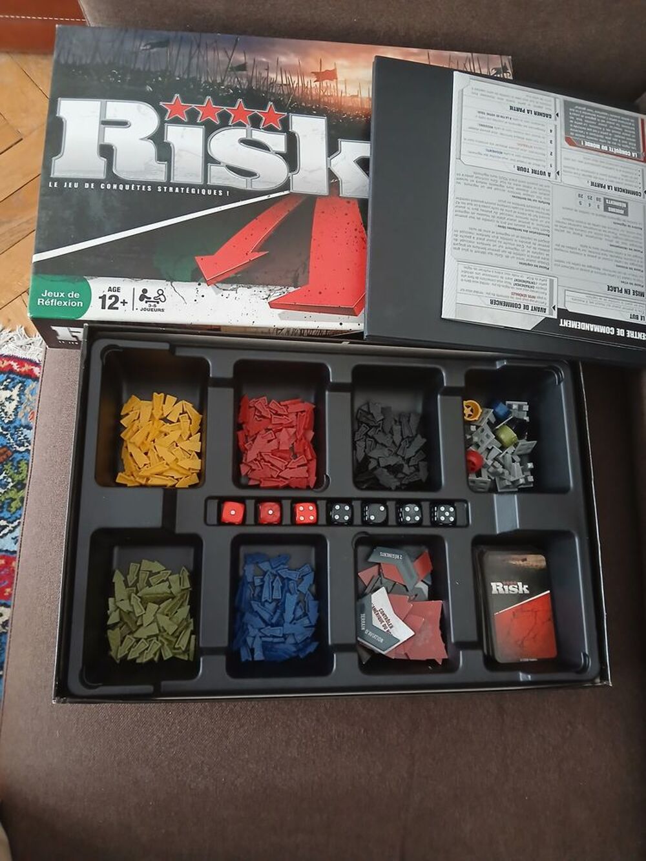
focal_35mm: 26
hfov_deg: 53.1
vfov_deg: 67.3
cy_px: 430
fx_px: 647
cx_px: 323
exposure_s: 1/25
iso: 400
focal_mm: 3.98
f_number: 1.8
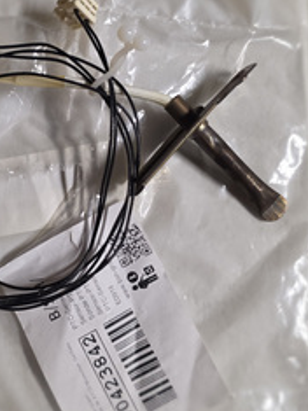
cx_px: 85
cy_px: 182
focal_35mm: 49
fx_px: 582
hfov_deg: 29.3
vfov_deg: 38.9
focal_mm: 6.3
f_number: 1.7
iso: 250
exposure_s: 1/50
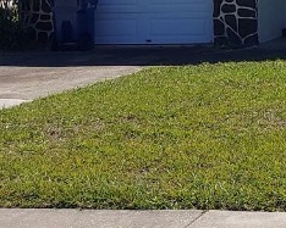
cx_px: 419
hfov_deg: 16.5
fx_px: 905
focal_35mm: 107
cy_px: -59
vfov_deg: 13.9
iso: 50
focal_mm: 4.6
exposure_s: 1/1566
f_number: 2
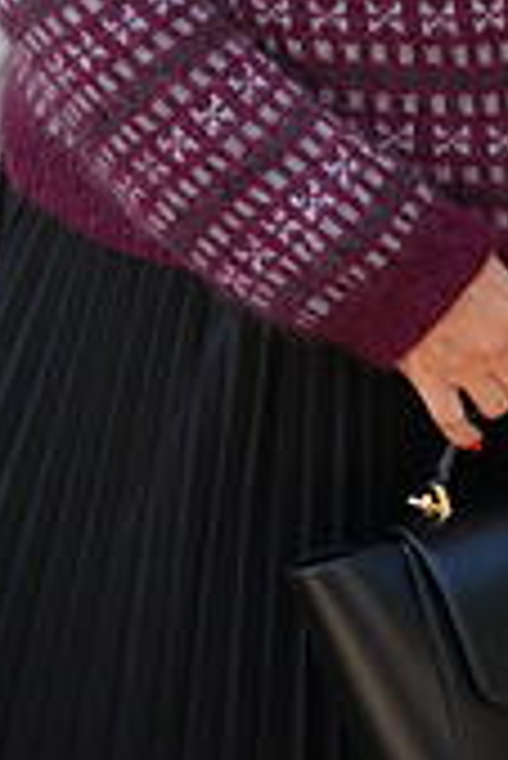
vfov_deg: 15.5
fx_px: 2619
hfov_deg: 11.1
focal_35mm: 124
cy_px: -297
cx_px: 285
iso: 200
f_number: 4.5
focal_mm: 28
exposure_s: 1/160
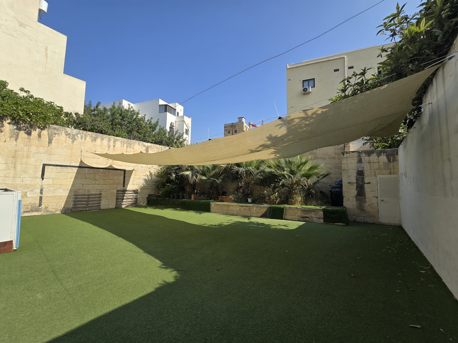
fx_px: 172
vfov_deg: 89.9
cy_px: 172
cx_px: 229
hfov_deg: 106.2
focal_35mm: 13
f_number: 2.2
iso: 50
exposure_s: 1/2122
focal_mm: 2.2
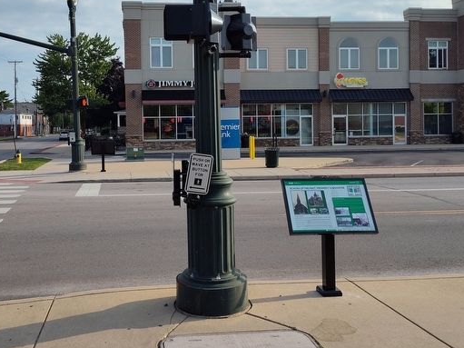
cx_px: 177
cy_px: 134
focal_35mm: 36
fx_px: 482
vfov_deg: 39.4
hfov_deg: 50.9
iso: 100
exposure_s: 1/1967
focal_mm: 5.56
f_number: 1.8
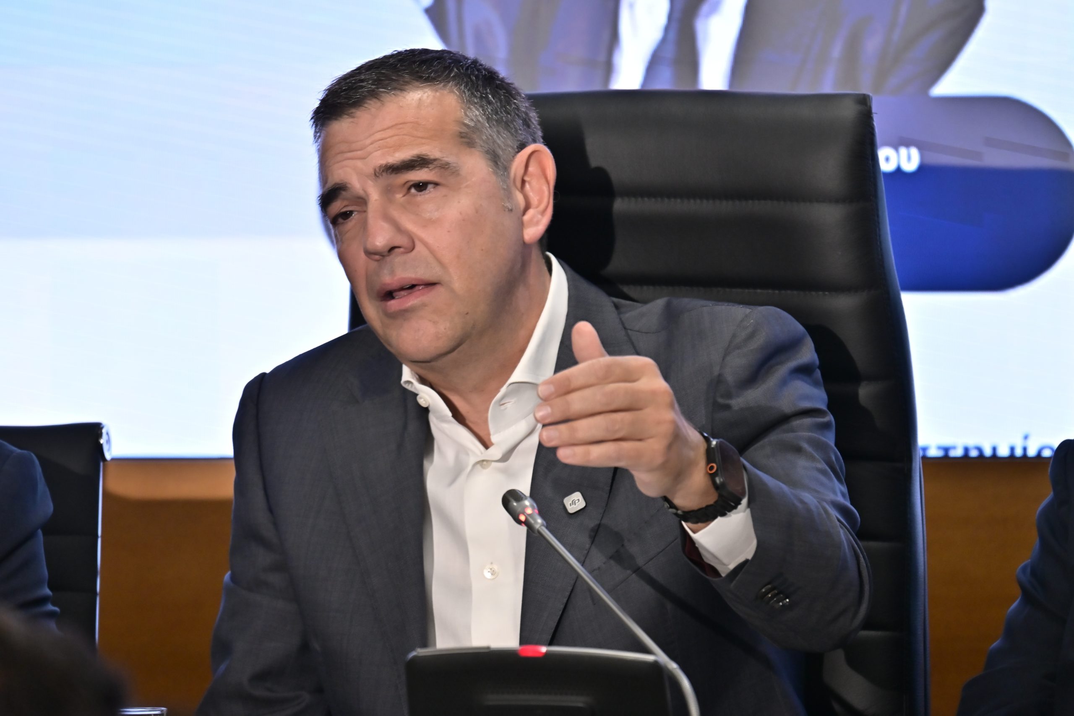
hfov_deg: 3.7
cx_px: 537
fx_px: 16408
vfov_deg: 2.5
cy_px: 358
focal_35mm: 550
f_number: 6.3
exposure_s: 1/200
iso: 2500
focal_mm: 550
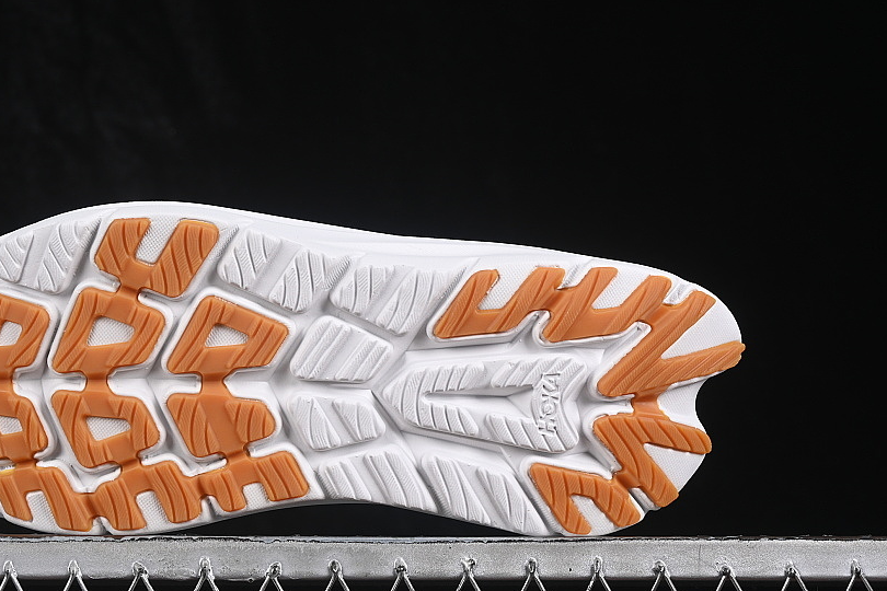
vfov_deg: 13.7
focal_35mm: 100
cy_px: 291
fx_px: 2464
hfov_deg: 20.4
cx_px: 315
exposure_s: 1/100
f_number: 8
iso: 160
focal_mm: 50
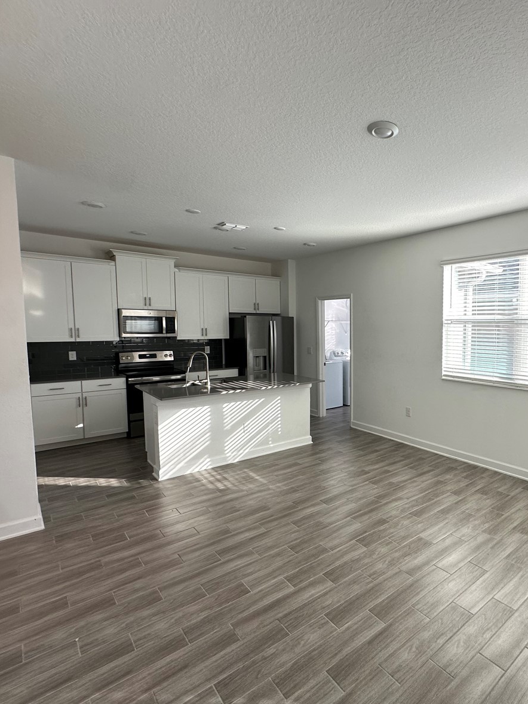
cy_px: 357
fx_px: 386
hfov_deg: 65.4
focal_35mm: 19
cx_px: 382
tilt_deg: -4.8
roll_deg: -0.3
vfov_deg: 84.7
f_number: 2.2
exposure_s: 1/120
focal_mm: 2.22
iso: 80
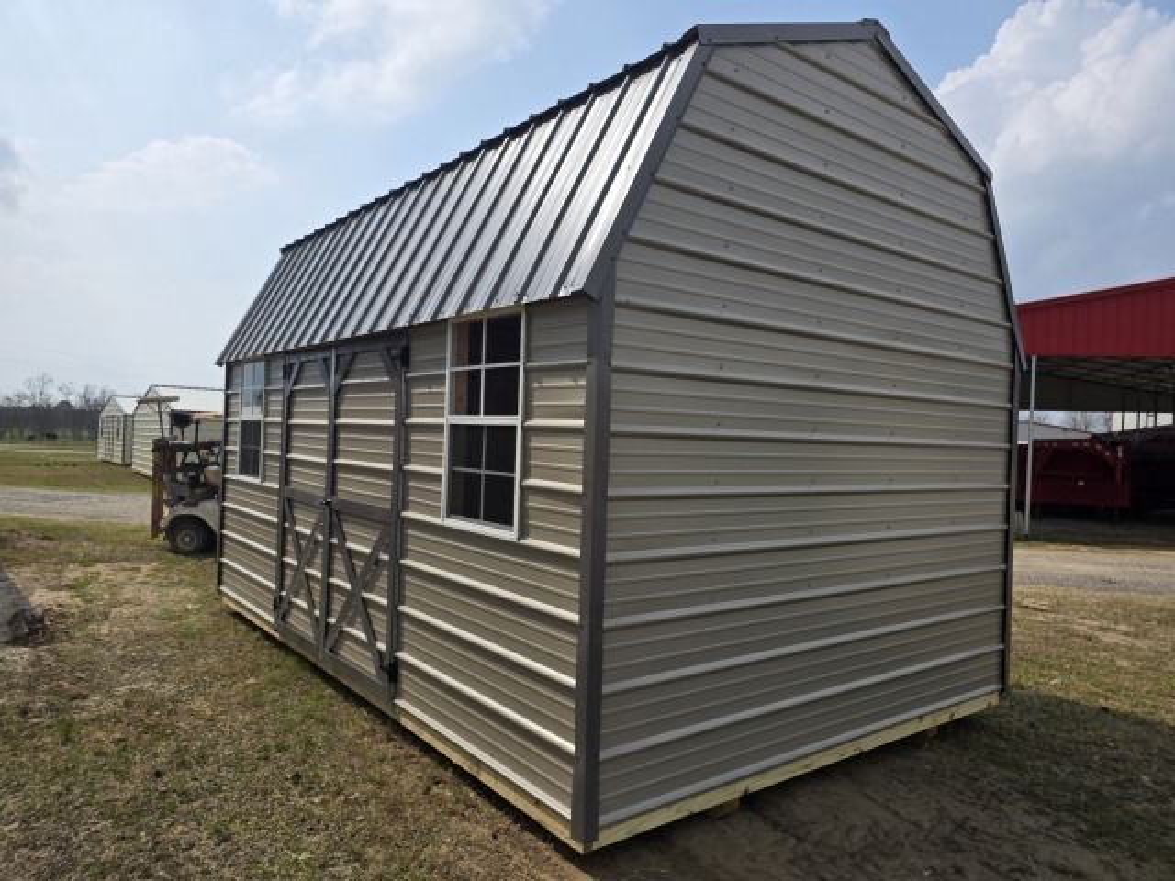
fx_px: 781
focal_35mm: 23
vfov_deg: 58.9
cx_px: 588
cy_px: 440
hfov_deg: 73.9
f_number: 1.7
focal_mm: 6.3
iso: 80
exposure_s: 1/7944
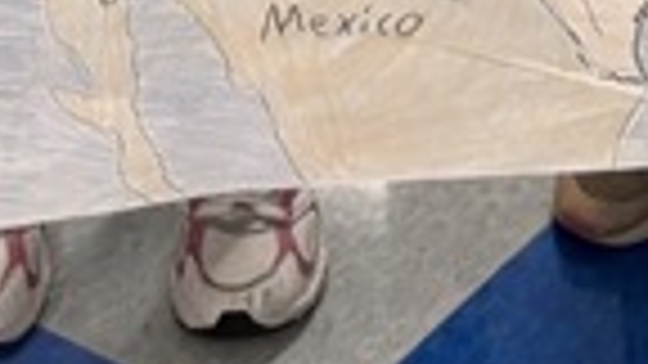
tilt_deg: -15.6
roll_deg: +0.8
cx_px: 432
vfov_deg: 5.8
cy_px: -971
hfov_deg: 11.6
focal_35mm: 186
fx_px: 3196
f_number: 1.78
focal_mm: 6.76
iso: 160
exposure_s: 1/120
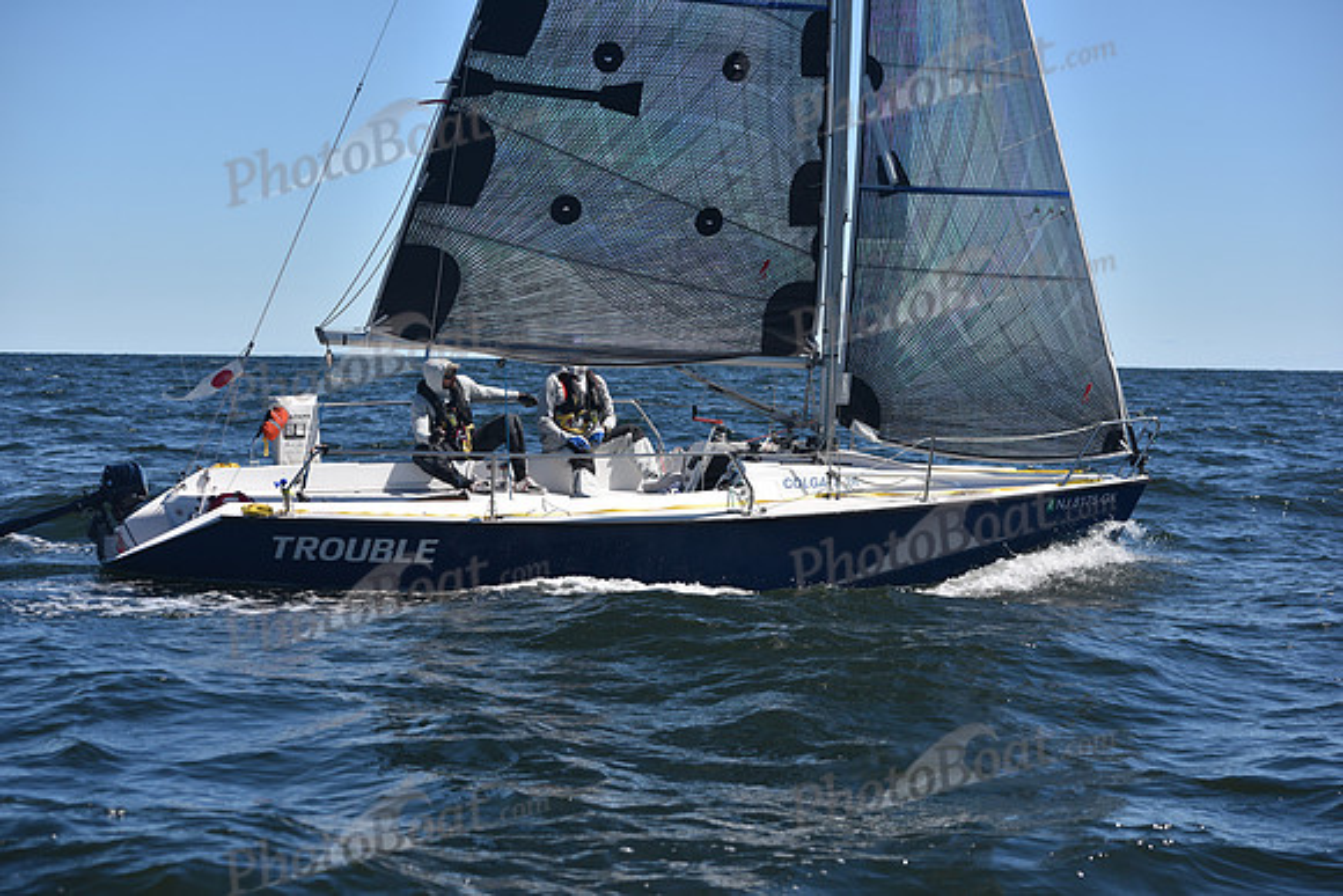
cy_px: 448
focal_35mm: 70
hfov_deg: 28.8
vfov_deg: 19.5
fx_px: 2612
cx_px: 672
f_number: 5
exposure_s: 1/1000
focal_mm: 70
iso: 200
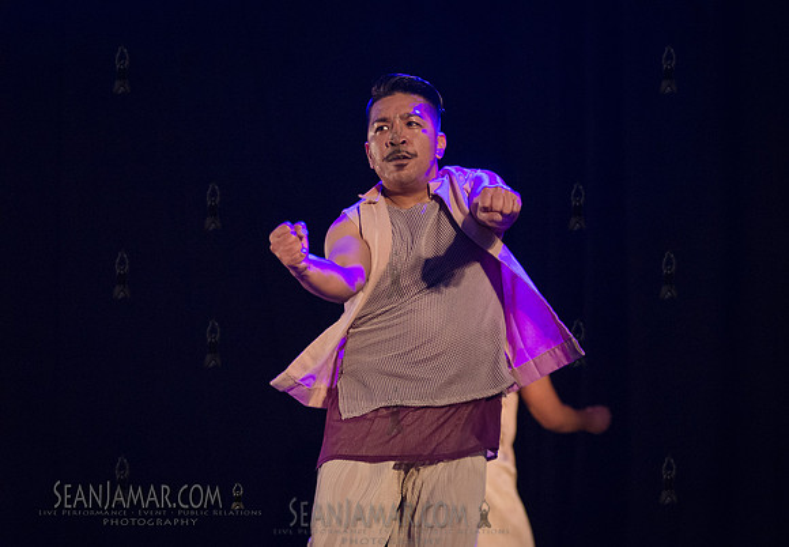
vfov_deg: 13.2
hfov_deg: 18.9
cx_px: 463
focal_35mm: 107
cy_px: 309
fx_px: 2365
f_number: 2.8
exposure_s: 1/250
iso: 4000
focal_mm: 92
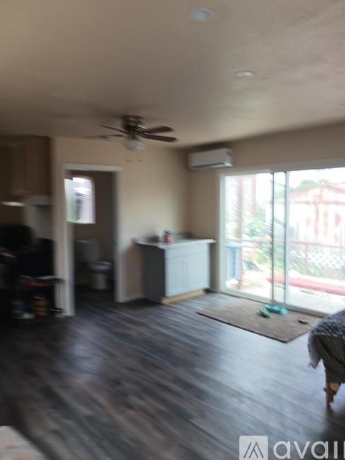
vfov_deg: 63.4
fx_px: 372
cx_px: 176
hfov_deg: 49.7
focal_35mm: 28
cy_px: 226
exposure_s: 1/50
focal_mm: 4
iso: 40
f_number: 1.8
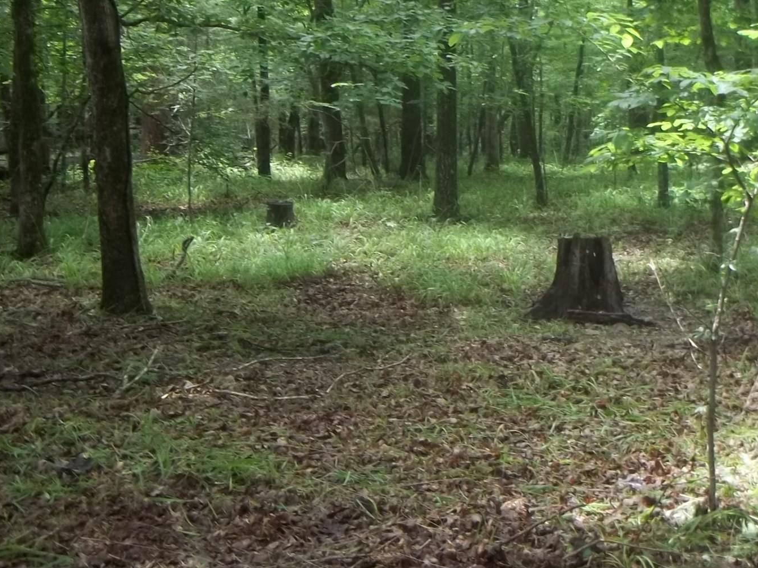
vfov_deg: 20.5
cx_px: 532
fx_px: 1555
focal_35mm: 71
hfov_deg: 27.2
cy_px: 104
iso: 64
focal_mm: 5.9
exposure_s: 1/40
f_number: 3.3
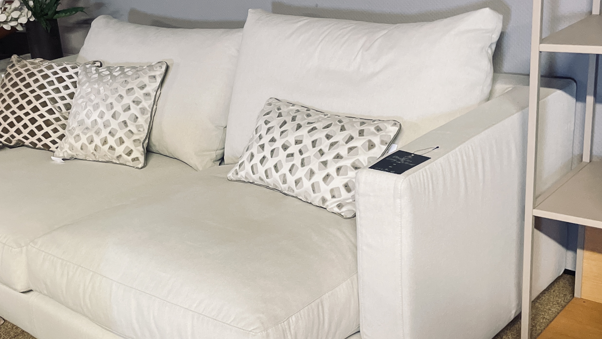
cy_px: 177
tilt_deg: -20.2
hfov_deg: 43.9
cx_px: 199
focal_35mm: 46
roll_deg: +6.1
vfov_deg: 26.0
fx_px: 734
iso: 400
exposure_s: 1/50
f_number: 1.6
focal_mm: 4.2
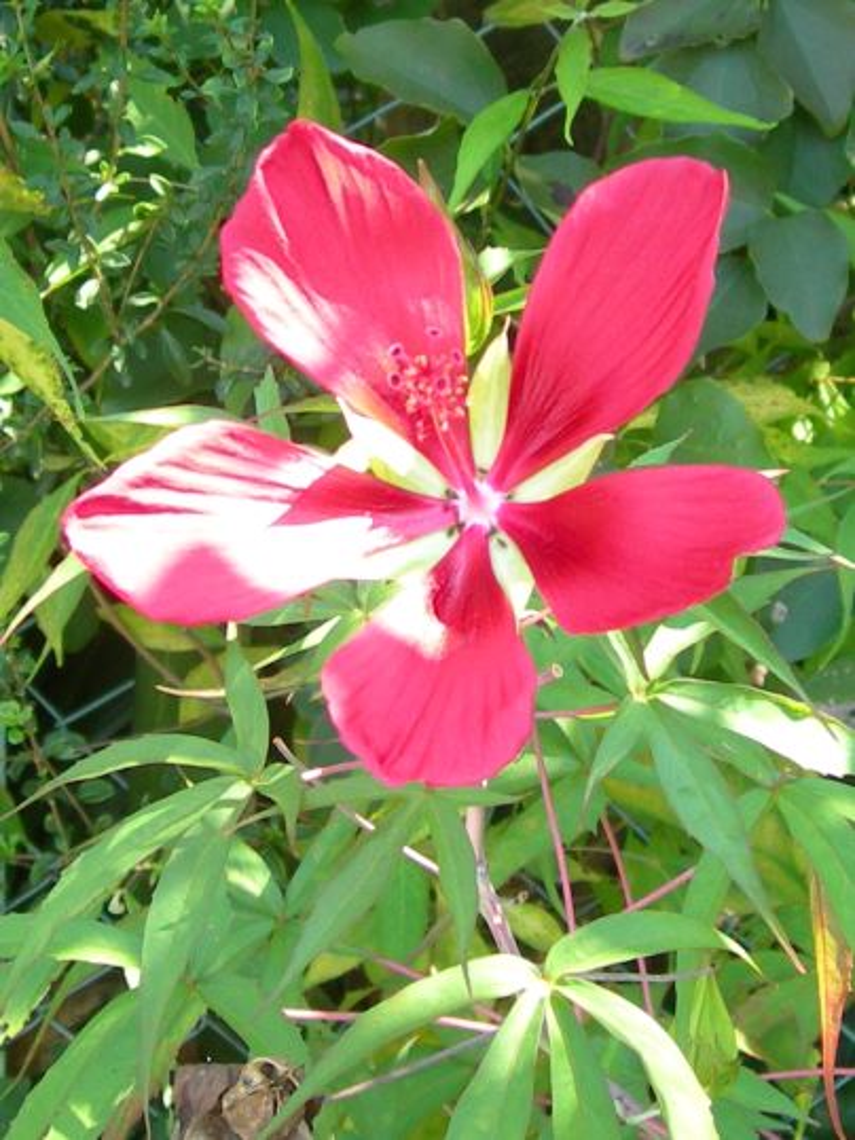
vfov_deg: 49.0
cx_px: 428
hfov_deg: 37.7
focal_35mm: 38
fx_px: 1252
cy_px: 570
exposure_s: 1/84
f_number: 2.8
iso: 50
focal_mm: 7.8
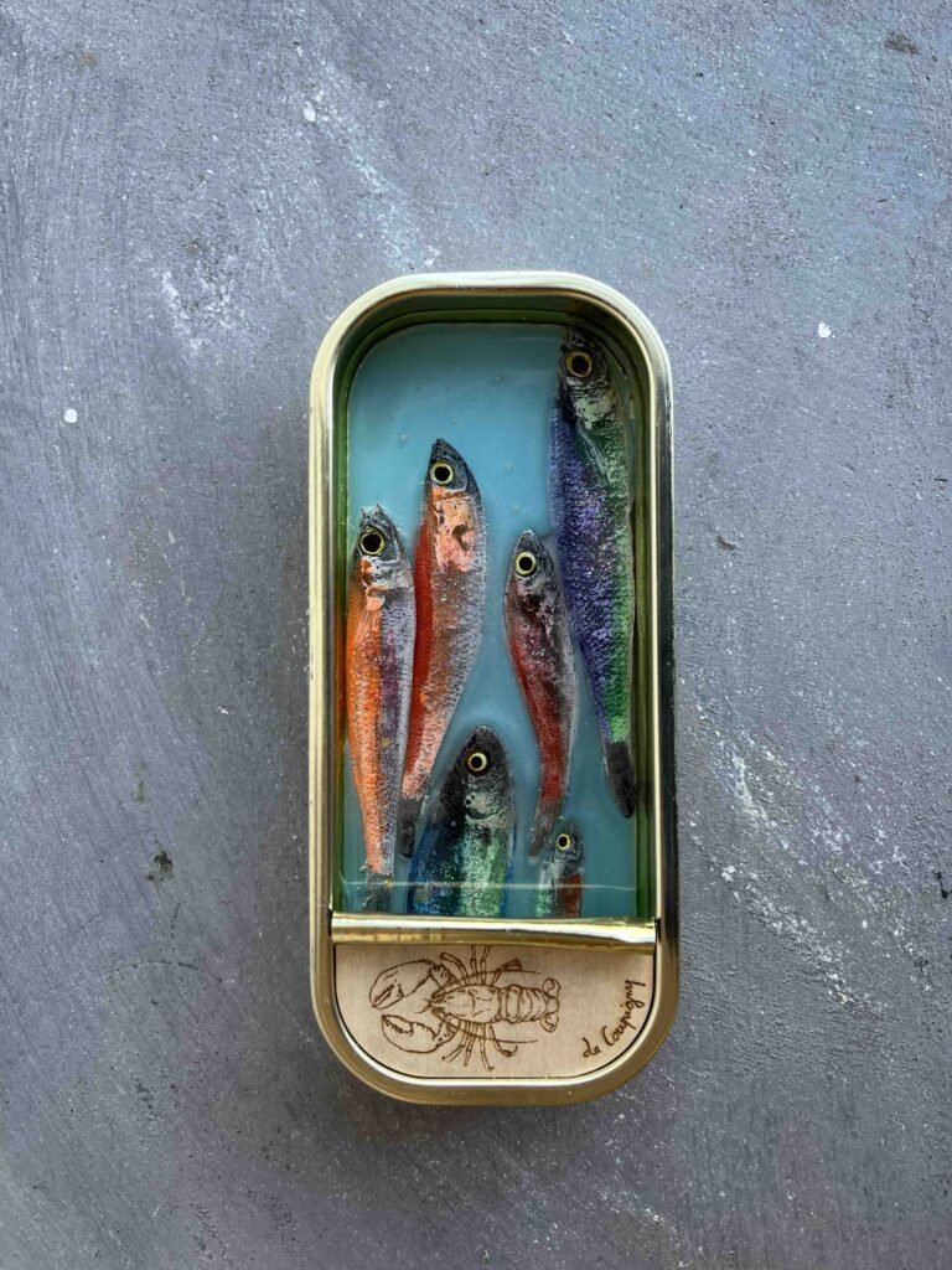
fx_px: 953
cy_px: 635
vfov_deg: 67.3
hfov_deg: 53.1
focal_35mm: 26
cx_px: 476
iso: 100
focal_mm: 5.1
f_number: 1.6
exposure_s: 1/100
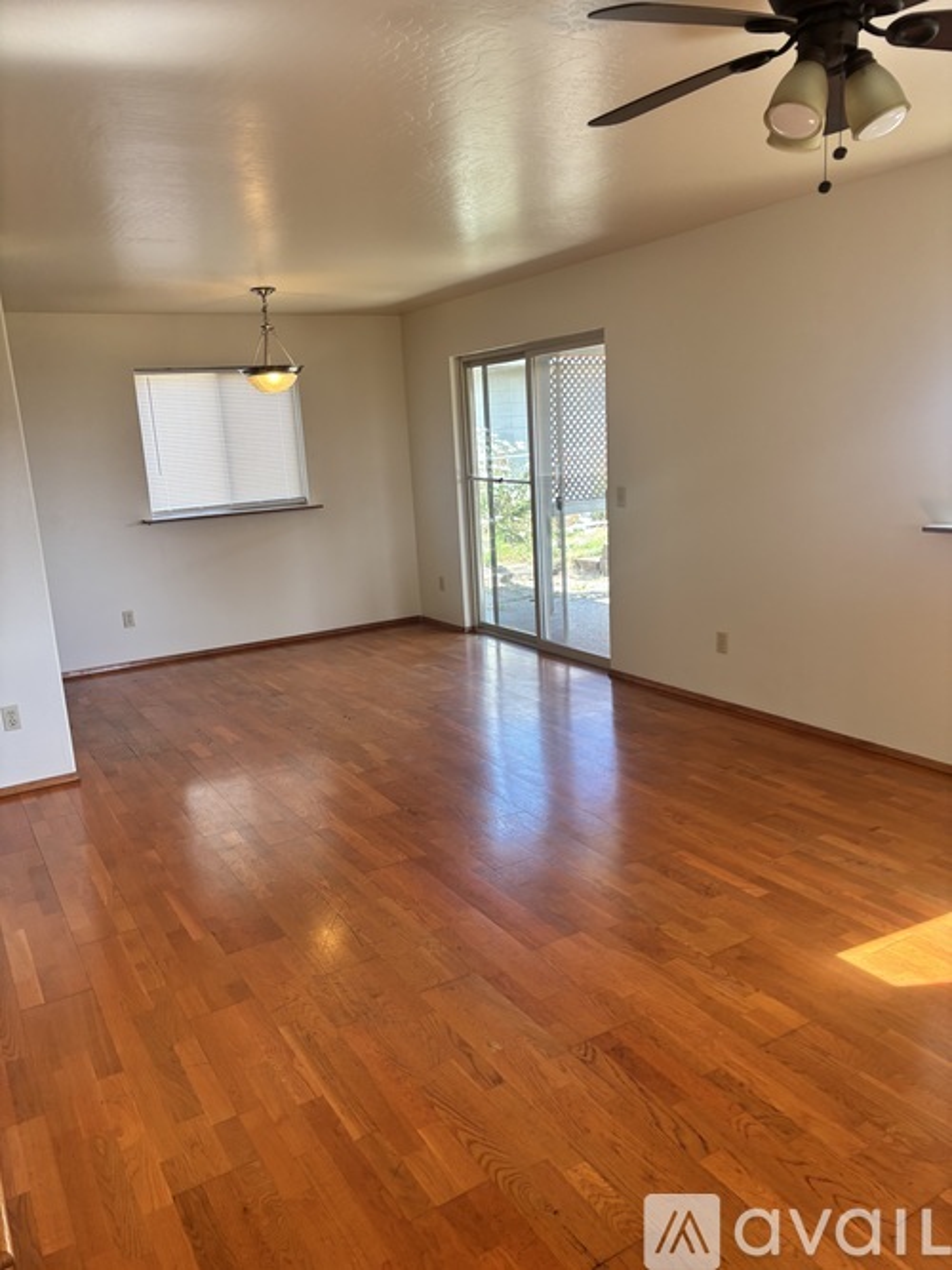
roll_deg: +3.0
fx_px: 954
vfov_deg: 67.3
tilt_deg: -13.3
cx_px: 476
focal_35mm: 26
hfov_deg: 53.0
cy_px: 635
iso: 100
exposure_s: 1/120
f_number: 1.6
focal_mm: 5.96
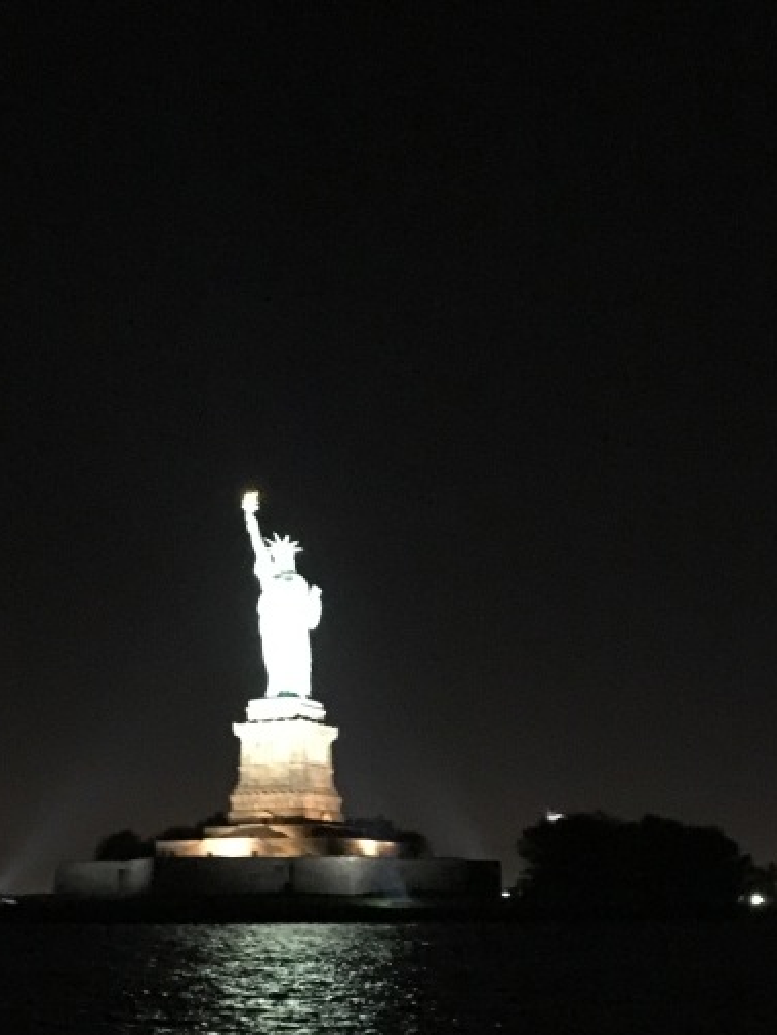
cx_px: 338
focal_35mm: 49
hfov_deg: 29.7
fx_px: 1466
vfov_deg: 37.2
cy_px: 858
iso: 1000
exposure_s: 1/15
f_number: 2.2
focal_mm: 4.15
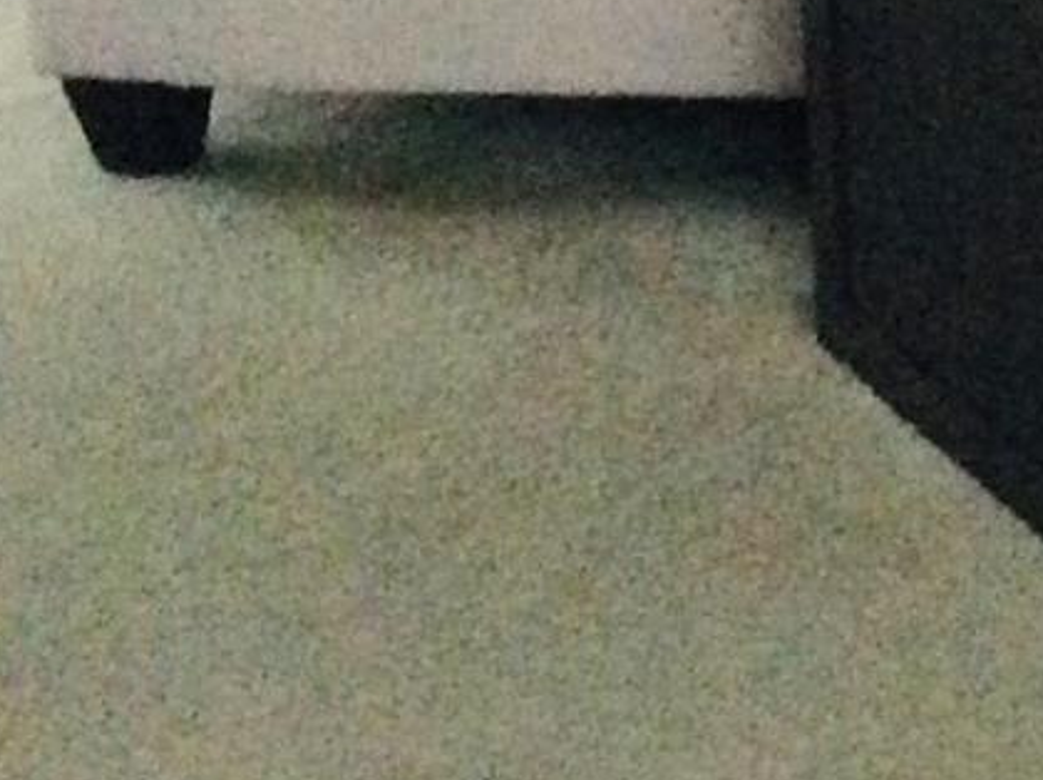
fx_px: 4695
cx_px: 2049
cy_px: -565
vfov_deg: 9.1
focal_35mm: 156
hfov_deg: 11.5
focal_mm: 3.3
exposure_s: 1/24
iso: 200
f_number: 2.4
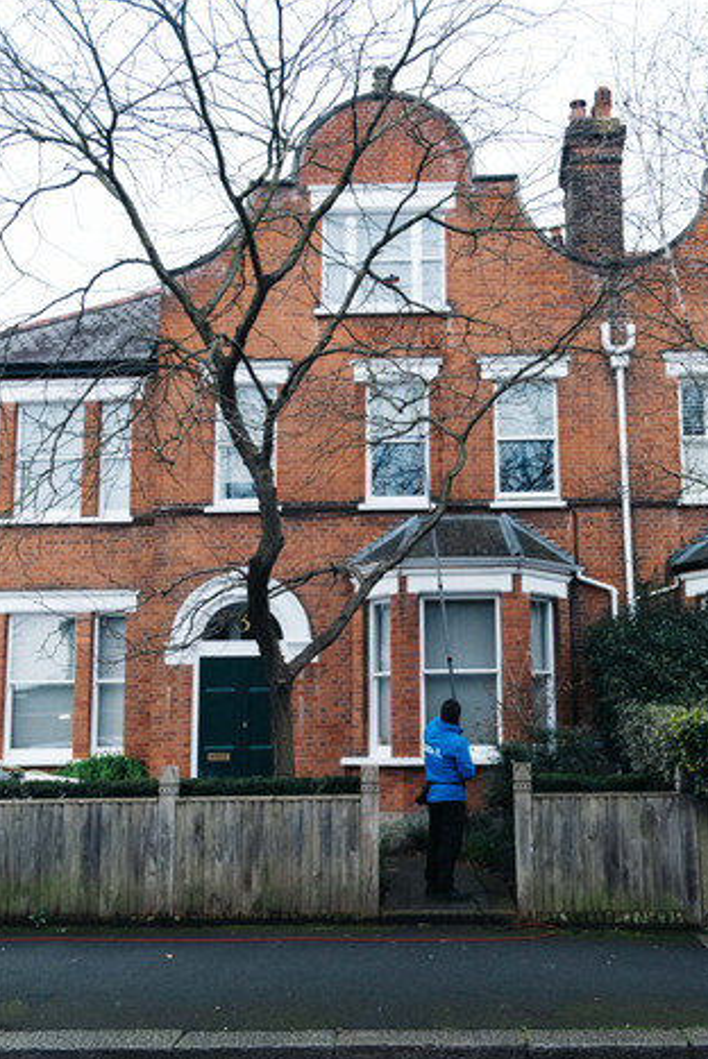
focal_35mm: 37
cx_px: 444
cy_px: 569
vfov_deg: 51.8
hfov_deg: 35.8
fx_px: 1090
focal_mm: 18
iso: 640
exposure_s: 1/320
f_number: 2.8
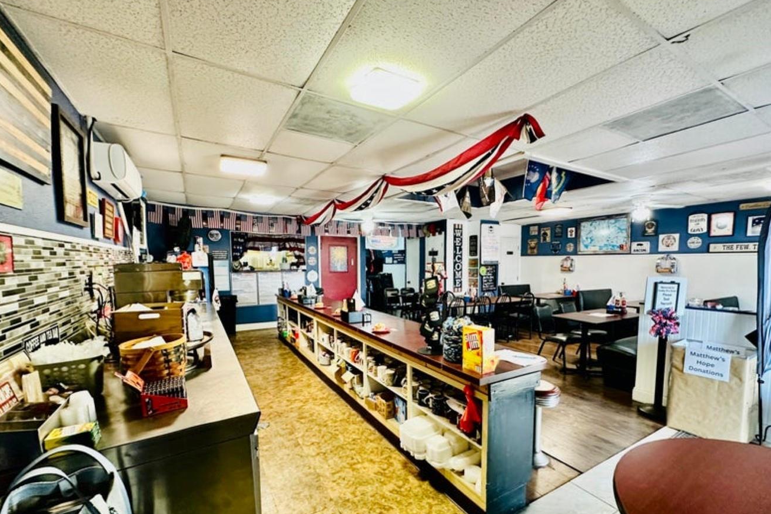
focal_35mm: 16
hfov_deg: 96.7
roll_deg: -0.5
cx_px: 403
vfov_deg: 73.4
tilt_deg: -4.6
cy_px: 291
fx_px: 343
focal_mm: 2.22
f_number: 2.2
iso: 500
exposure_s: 1/60
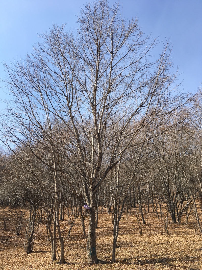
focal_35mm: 29
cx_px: 101
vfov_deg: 61.7
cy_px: 135
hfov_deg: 48.2
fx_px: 226
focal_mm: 4.15
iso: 25
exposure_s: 1/894
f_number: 2.2
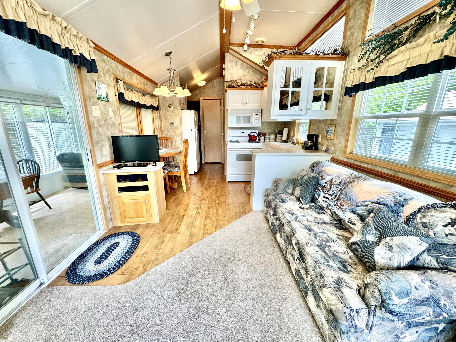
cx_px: 228
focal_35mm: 14
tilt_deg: -14.1
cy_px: 171
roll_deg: -0.6
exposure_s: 1/120
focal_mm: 2.22
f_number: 2.2
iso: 125
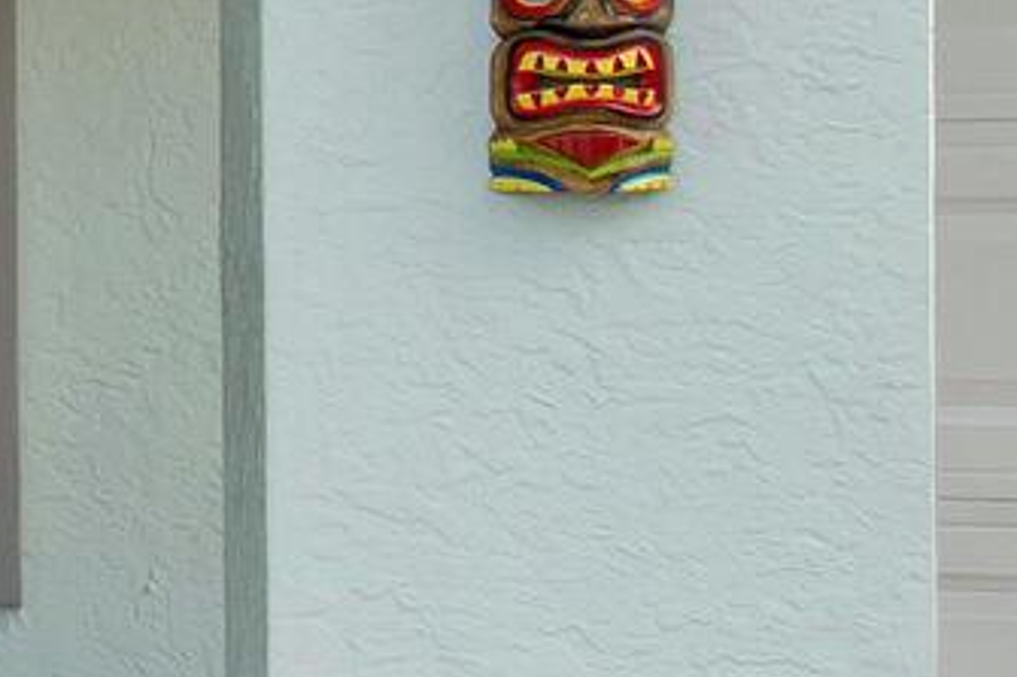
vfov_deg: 12.2
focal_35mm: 112
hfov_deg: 11.3
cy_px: 366
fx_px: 3162
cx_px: -2007
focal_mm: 10
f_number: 8
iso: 500
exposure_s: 1/100
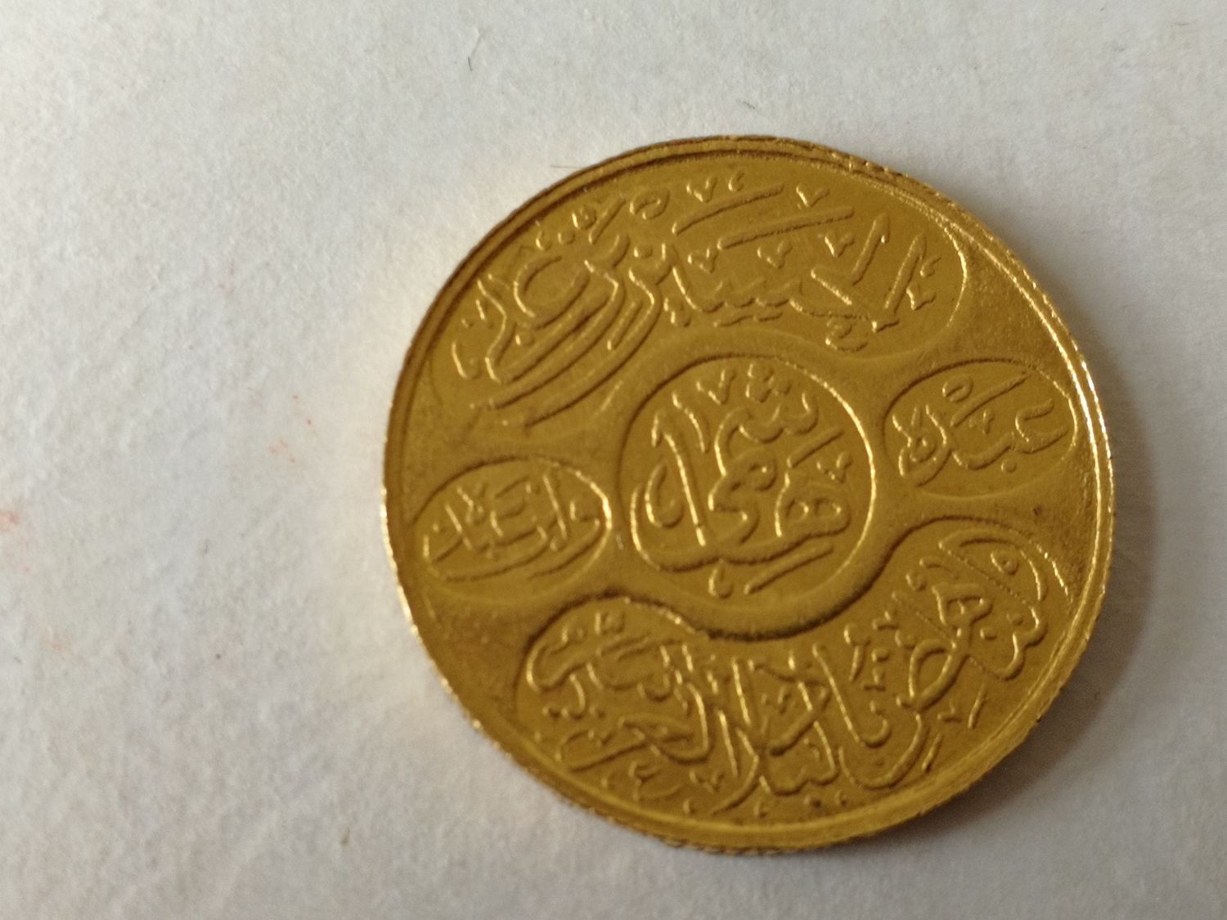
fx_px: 1808
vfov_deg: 28.6
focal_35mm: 51
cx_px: 614
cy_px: 460
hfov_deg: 37.5
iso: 400
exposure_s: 1/25
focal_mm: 3.95
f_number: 2.2
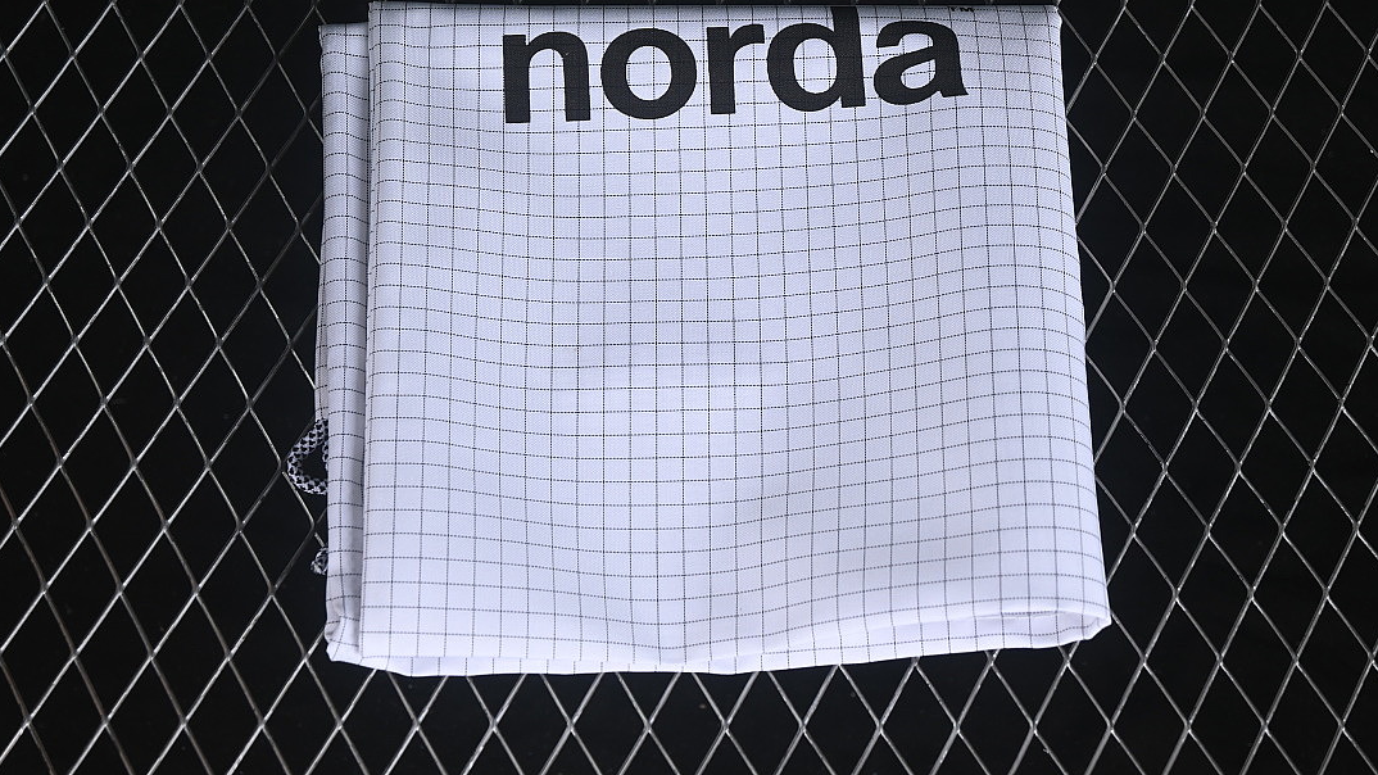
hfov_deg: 26.9
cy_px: 335
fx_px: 2886
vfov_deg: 15.3
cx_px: 689
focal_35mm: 79
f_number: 7.1
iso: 160
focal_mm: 50
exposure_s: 1/80
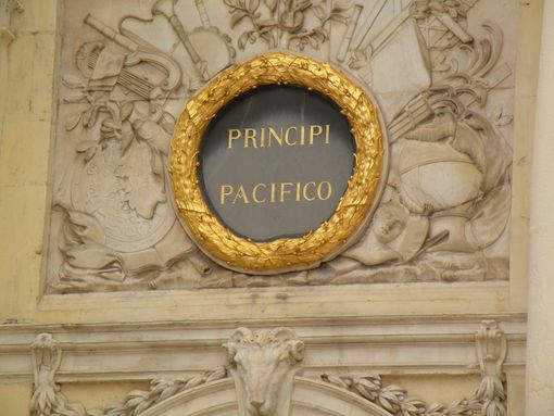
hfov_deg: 10.5
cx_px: 277
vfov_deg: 7.9
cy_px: 208
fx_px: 3010
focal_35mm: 188
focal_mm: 33.3
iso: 64
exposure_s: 1/155
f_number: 5.6
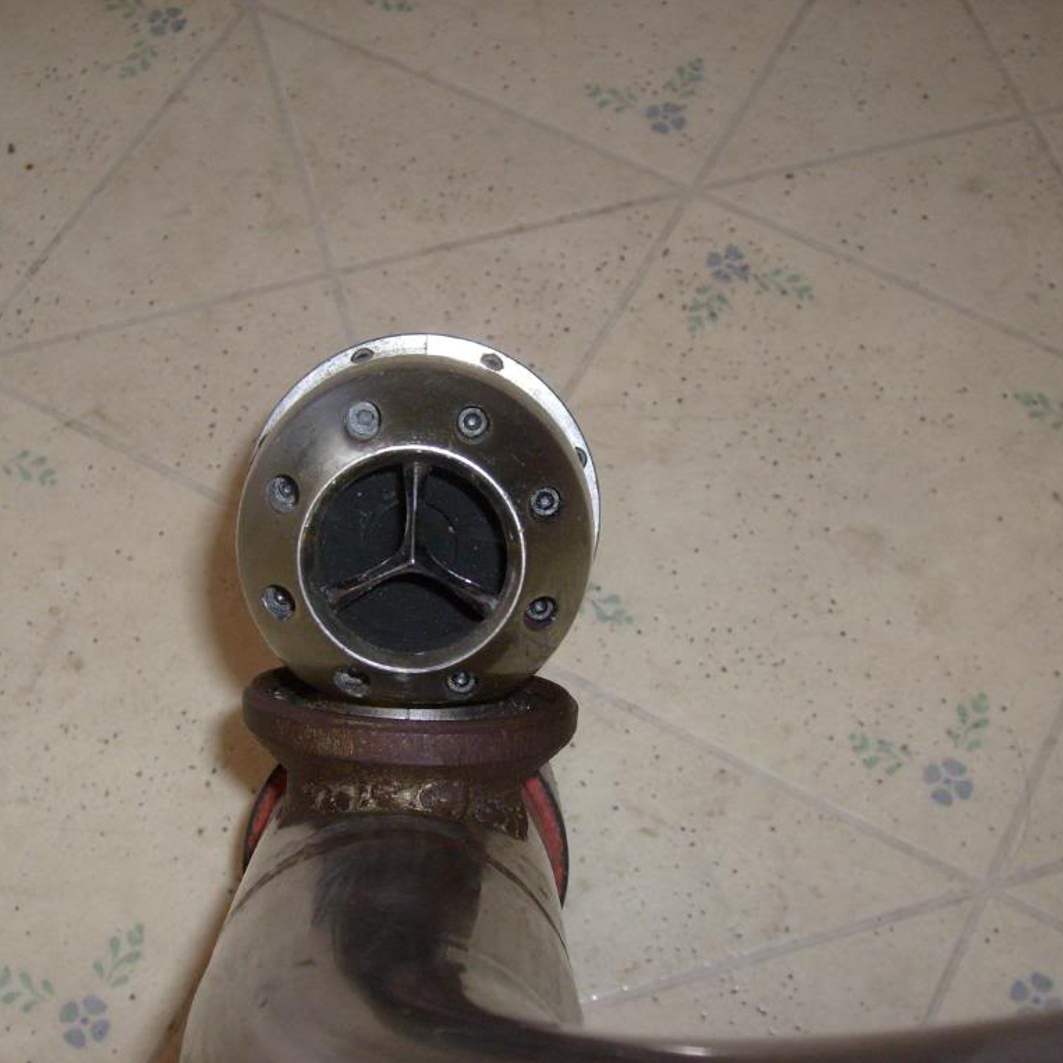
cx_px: 460
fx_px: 1772
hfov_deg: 33.3
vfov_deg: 33.4
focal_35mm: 51
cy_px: 534
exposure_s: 1/45
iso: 100
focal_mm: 7.2
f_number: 3
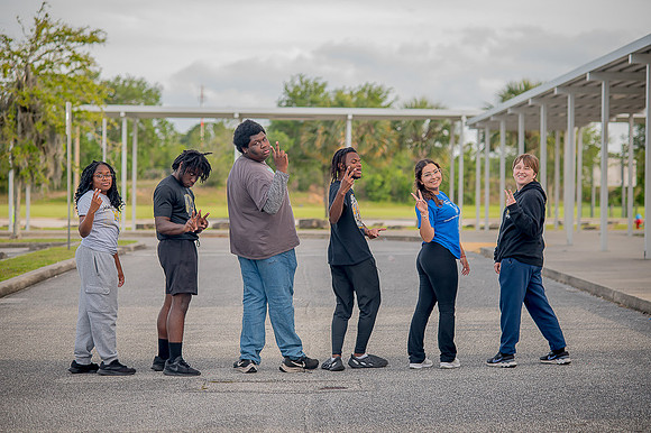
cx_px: 326
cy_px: 216
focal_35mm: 85
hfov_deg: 23.9
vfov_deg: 16.1
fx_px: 1536
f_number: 3.5
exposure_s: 1/320
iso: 400
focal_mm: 85
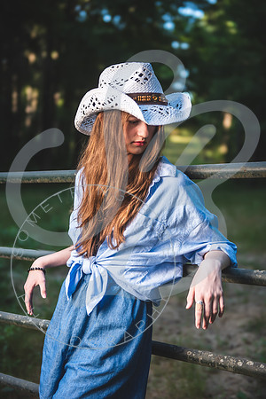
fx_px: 610
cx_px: 133
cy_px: 200
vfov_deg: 36.2
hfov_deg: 24.6
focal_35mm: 55
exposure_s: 1/320
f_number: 2.8
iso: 100
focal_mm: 55
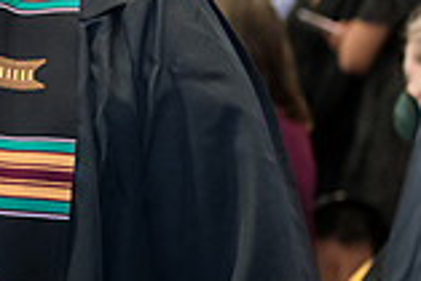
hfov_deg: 7.9
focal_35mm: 259
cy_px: -28
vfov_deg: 5.3
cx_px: -118
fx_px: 3032
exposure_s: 1/200
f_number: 3.5
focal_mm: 70
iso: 1600
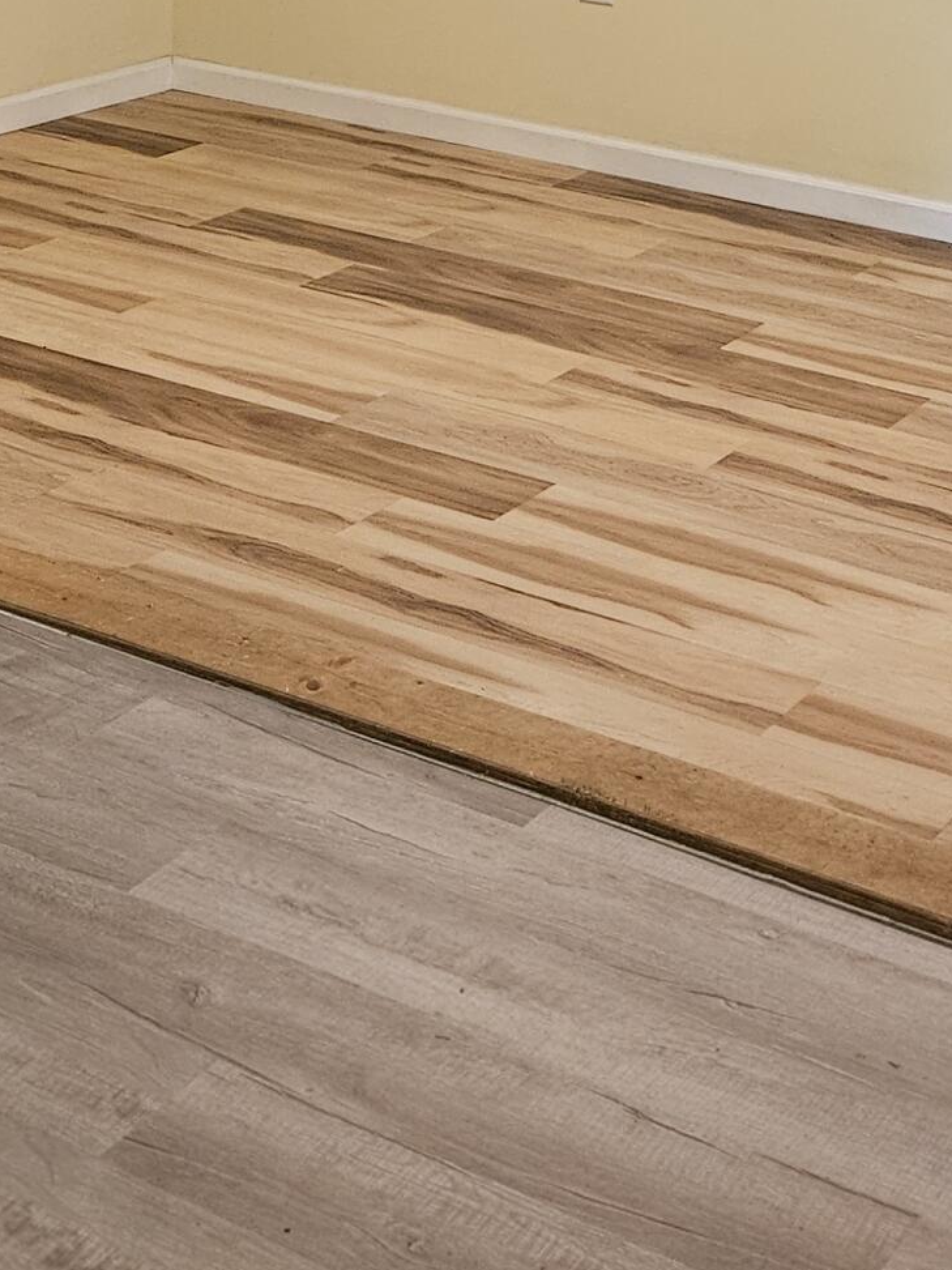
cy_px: -199
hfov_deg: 20.7
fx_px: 2603
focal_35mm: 71
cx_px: 576
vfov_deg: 25.1
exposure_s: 1/120
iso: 500
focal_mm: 5.4
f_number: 1.8
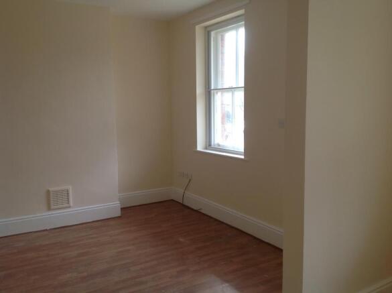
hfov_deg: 52.7
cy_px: 146
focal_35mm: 35
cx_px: 196
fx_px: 396
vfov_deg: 40.6
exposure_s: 1/60
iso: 64
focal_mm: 4.28
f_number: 2.4
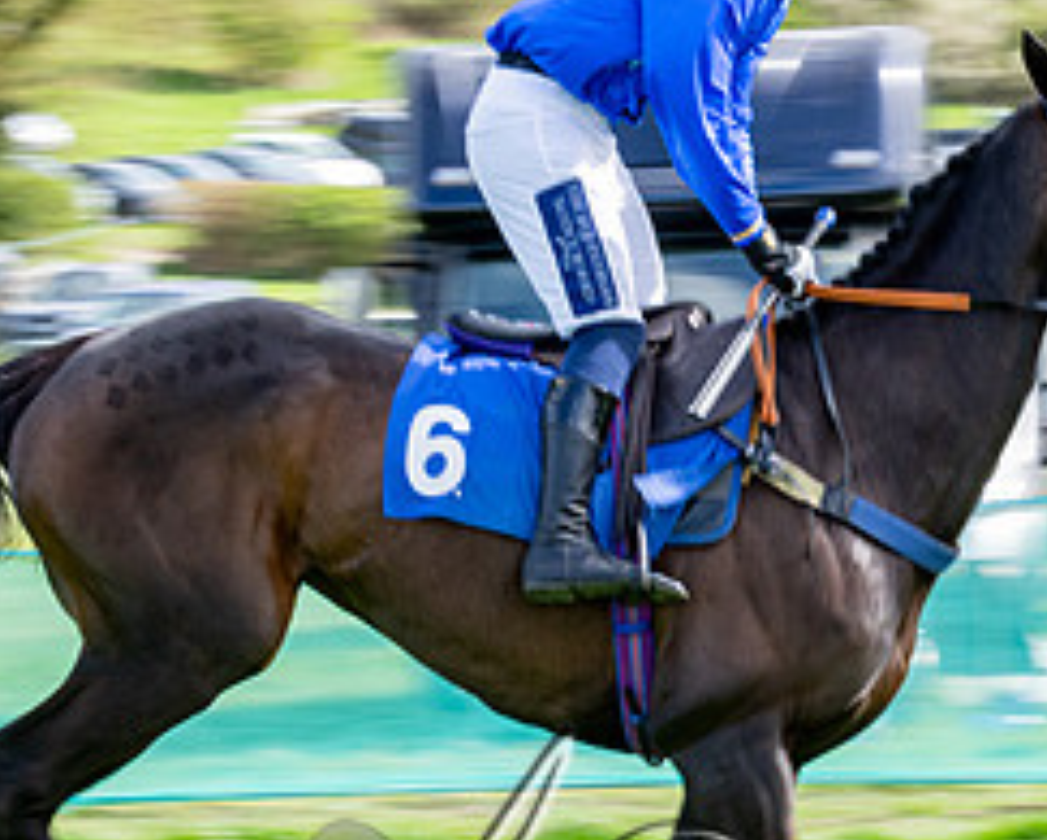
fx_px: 7601
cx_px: 469
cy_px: 615
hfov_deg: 7.9
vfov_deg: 6.3
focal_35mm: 245
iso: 200
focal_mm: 94
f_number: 11
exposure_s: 1/100
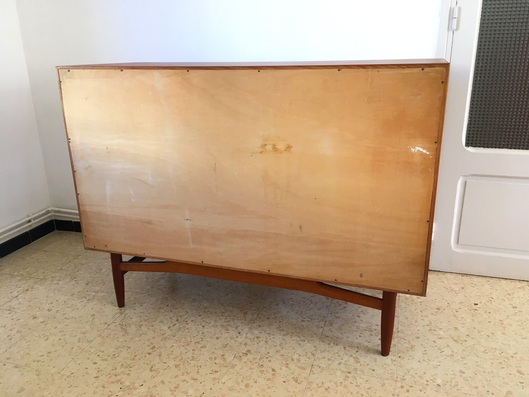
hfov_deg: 61.7
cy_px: 198
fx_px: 443
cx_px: 264
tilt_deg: -17.9
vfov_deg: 48.2
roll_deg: +1.7
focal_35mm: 29
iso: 40
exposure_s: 1/33
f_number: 2.2
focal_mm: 4.15
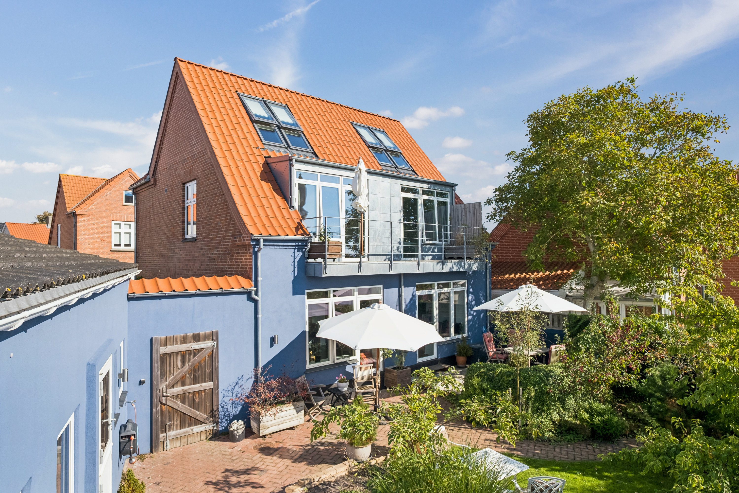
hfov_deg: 78.6
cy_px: 246
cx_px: 370
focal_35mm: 22
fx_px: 452
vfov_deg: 57.2
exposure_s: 1/2500
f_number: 5.6
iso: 800
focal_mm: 14.5
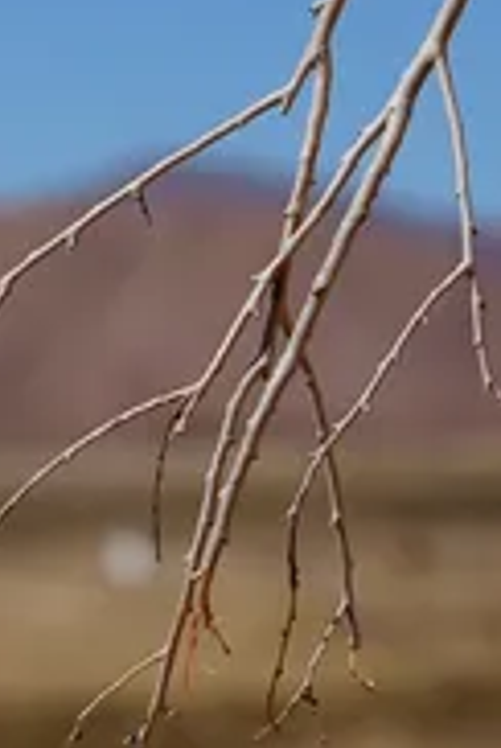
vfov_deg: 4.5
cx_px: -279
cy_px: 514
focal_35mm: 461
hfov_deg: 3.0
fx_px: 9586
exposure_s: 1/1250
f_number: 5
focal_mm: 105
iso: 80
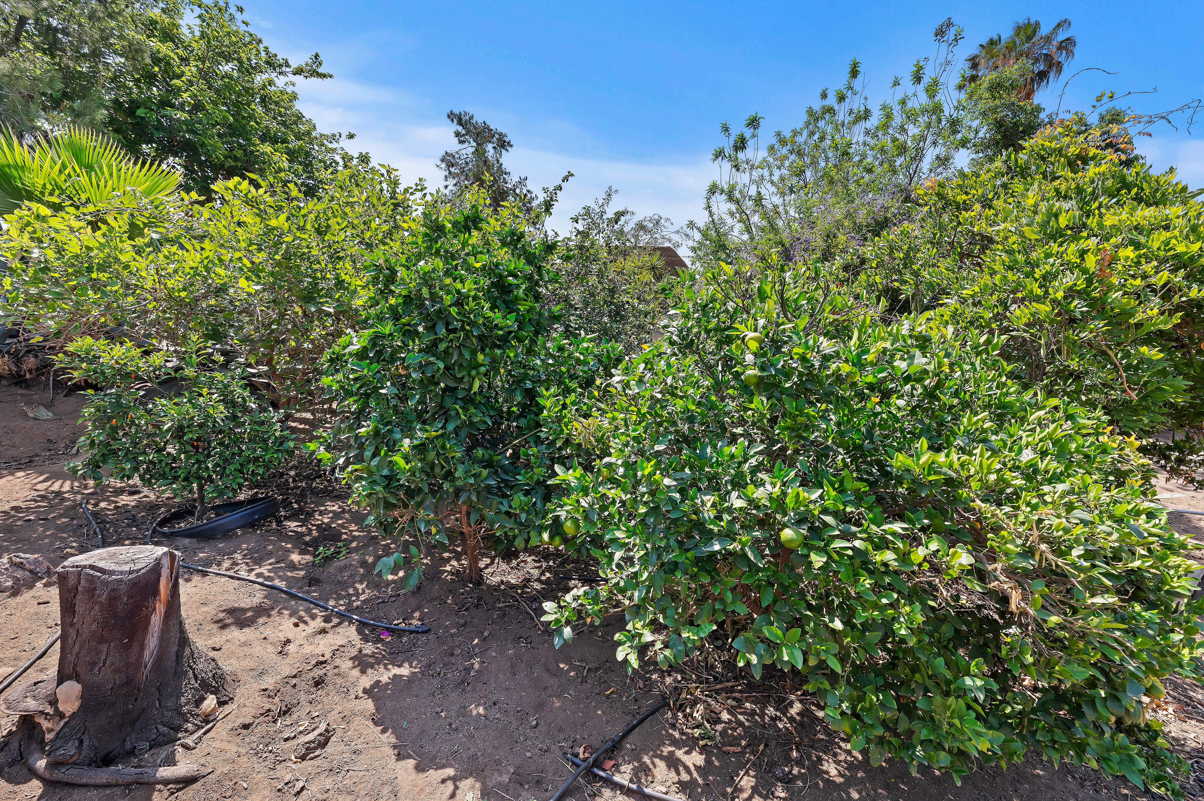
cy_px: 400
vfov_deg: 81.1
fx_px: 468
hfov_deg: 104.3
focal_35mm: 14
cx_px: 602
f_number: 10
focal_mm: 14
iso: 500
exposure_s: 1/400
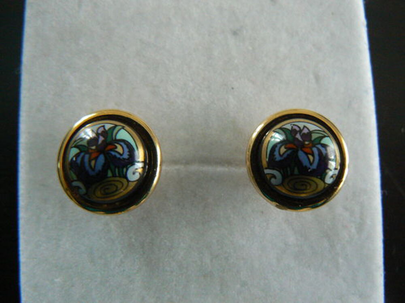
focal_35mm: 36
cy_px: 152
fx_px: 421
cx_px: 202
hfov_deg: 51.4
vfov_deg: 39.7
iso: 400
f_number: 3.2
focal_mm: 6
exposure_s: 1/50
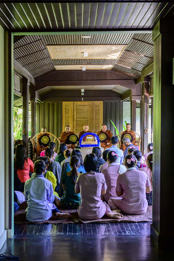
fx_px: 297
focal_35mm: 41
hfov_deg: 32.6
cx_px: 87
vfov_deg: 47.4
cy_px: 130
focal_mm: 41
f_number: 4.5
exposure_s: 1/250
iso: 4000
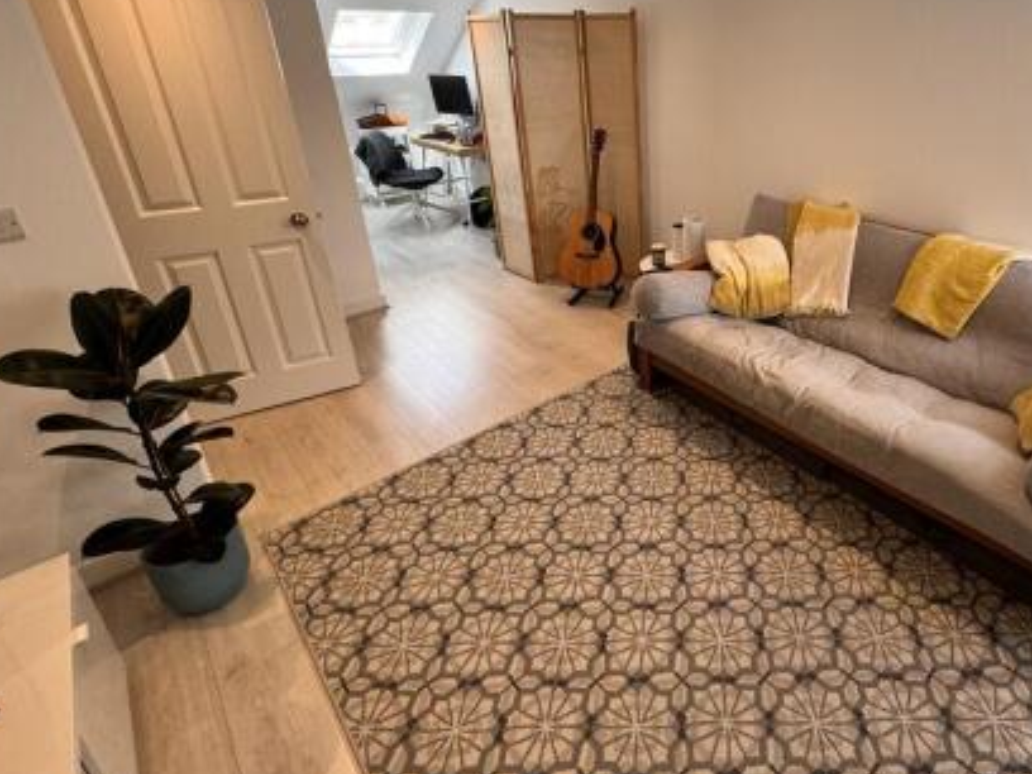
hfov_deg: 78.6
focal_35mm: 20
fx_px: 596
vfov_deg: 64.6
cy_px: 272
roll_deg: +0.2
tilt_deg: -20.5
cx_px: 702
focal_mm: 2.22
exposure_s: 1/100
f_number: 2.2
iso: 100
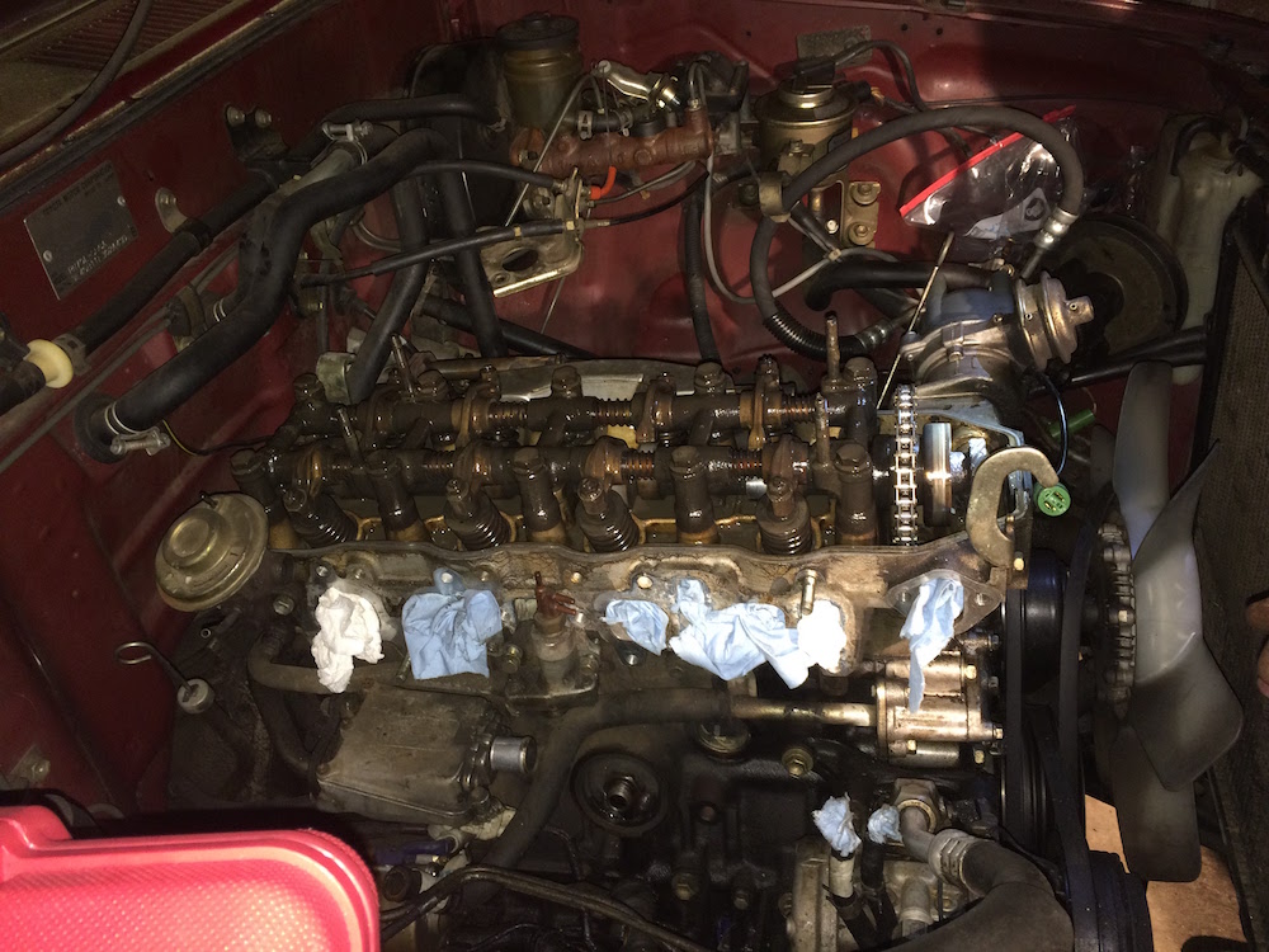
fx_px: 1063
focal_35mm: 29
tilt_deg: -40.0
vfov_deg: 48.2
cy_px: 476
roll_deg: +3.8
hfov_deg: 61.7
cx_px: 634
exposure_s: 1/24
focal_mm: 4.15
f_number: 2.2
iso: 160
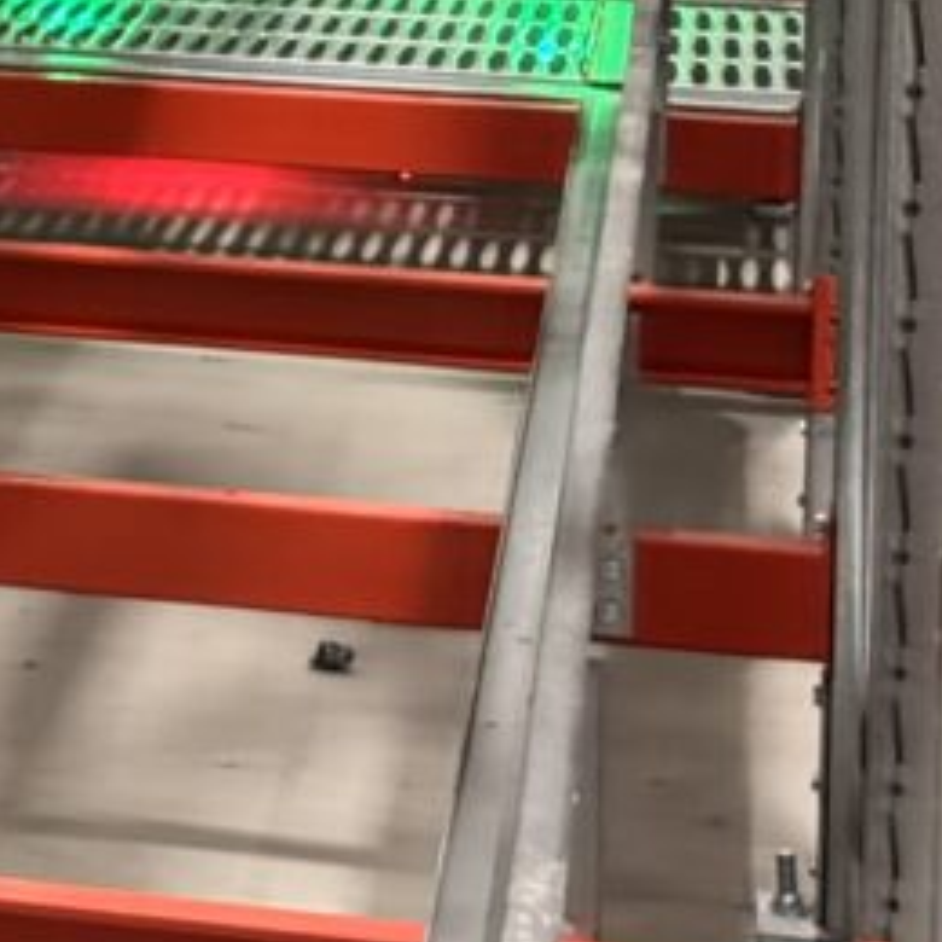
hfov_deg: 9.8
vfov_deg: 10.2
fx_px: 5142
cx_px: -851
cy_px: -362
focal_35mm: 167
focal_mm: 6.76
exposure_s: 1/30
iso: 640
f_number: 1.78
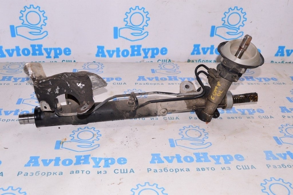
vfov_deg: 31.8
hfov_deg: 46.4
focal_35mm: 42
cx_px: 146
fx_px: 342
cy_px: 98
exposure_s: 1/200
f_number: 8
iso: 1600
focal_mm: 28
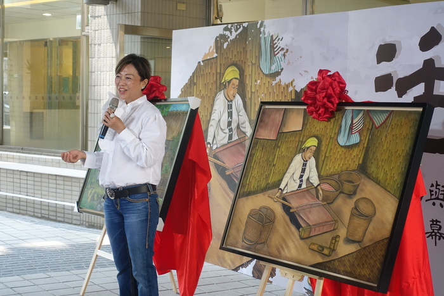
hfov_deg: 28.8
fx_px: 863
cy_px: 148
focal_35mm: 70
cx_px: 222
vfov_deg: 19.5
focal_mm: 25.7
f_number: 2.8
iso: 640
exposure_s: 1/160
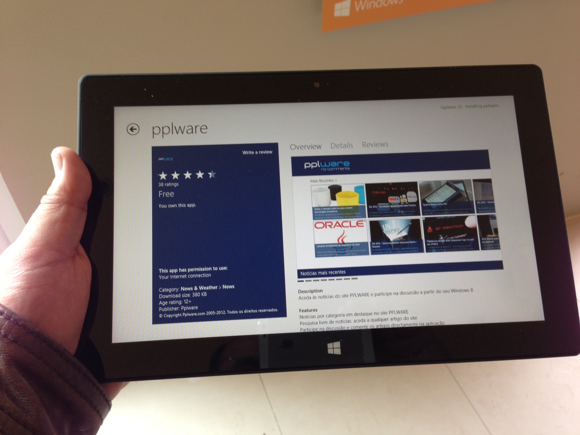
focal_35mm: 33
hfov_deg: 55.4
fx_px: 553
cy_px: 218
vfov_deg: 42.9
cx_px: 290
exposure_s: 1/24
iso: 50
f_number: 2.4
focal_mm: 4.13
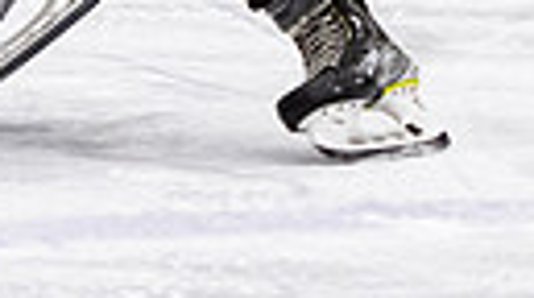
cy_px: -364
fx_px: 16465
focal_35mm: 1165
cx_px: 113
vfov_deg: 1.0
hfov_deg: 1.9
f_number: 2.8
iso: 1400
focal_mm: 112
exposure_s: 1/640
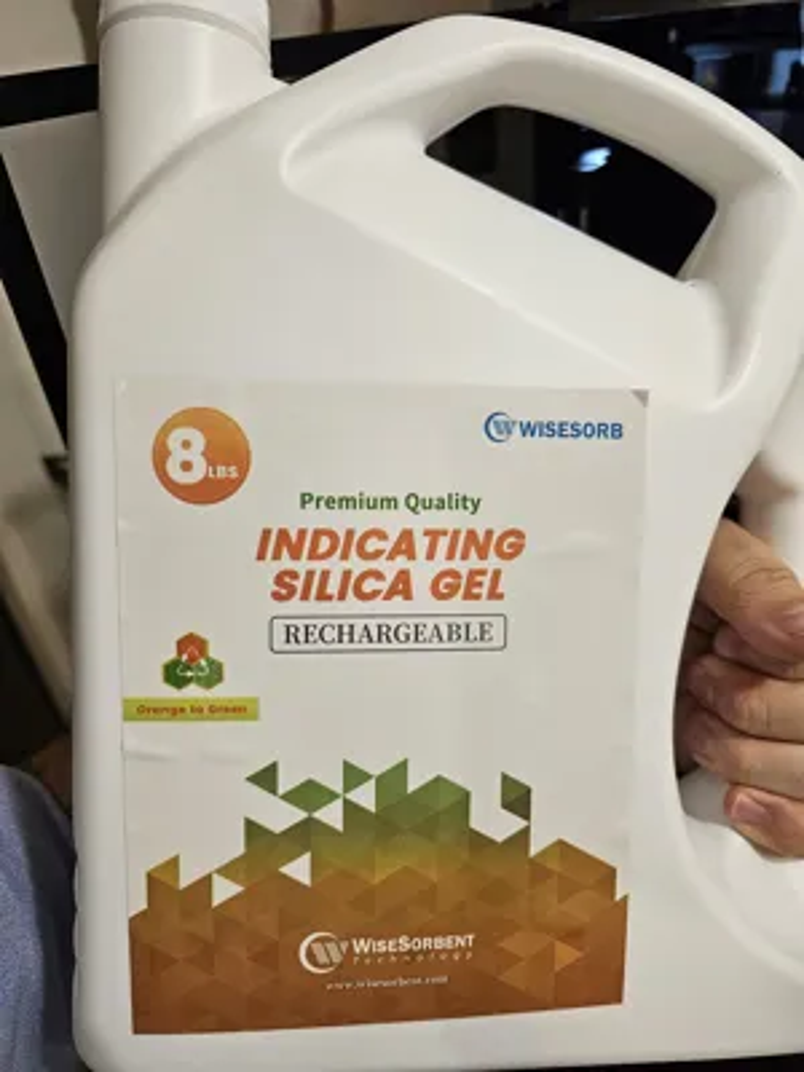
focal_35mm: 23
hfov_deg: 58.9
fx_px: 712
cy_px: 536
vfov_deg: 73.9
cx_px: 402
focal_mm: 6.3
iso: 250
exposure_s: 1/100
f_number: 1.7
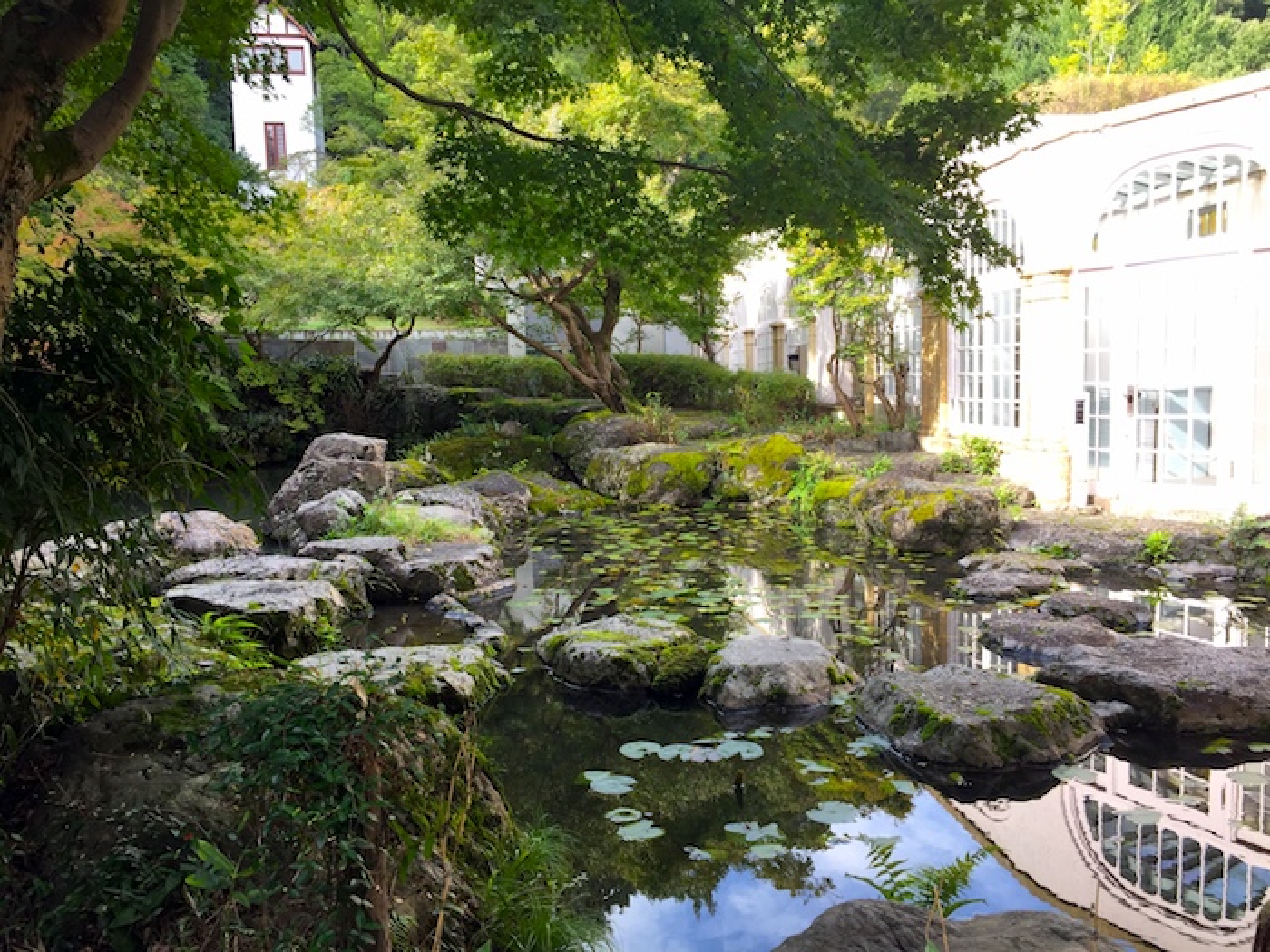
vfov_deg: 48.2
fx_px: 1064
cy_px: 476
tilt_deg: -5.7
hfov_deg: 61.7
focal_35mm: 29
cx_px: 635
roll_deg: +0.3
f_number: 2.2
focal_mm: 4.15
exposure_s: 1/136
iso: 32
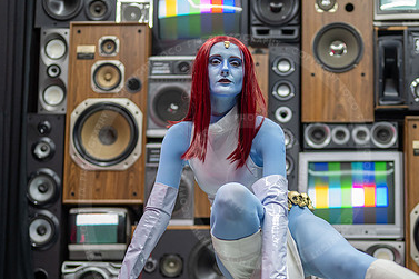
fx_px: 896
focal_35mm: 77
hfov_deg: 26.2
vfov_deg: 17.6
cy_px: 208
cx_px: 272
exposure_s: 1/250
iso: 1000
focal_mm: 50
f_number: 1.2
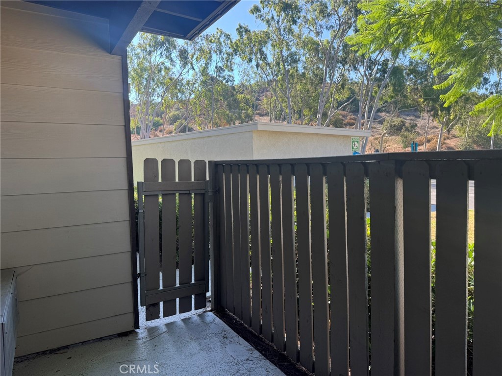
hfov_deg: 71.6
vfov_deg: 56.8
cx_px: 251
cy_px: 188
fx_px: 348
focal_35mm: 24
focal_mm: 6.76
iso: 80
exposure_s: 1/454
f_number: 1.78
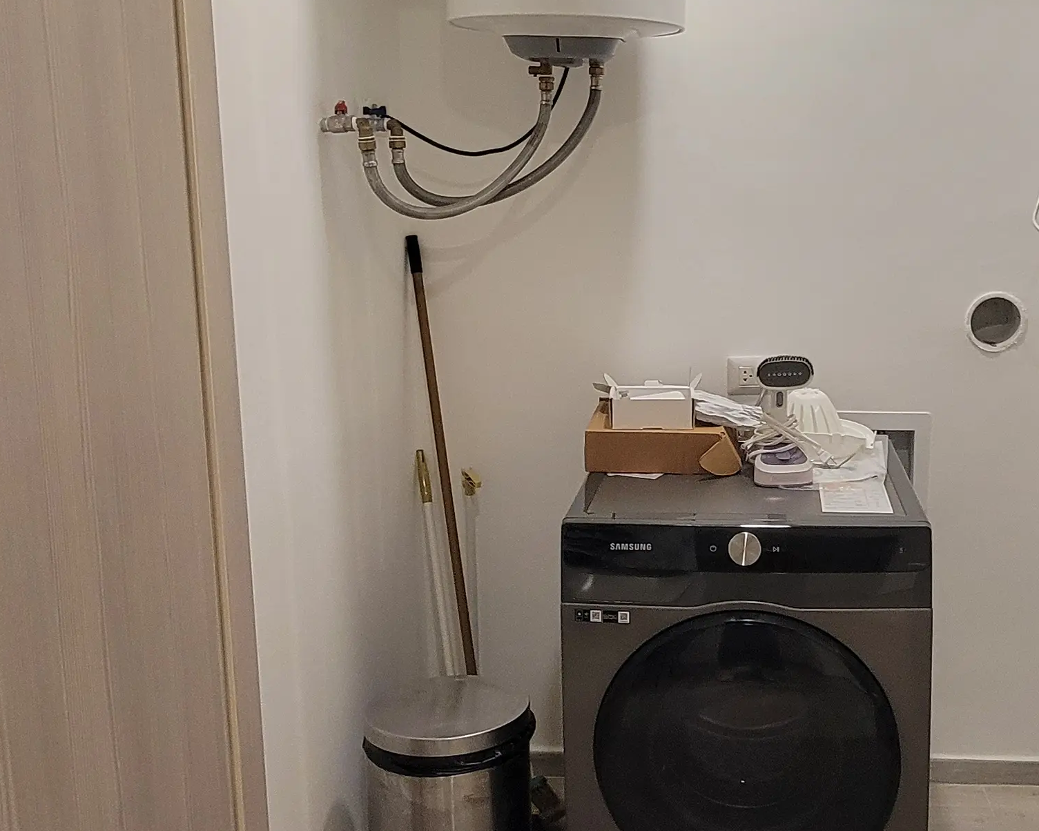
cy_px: 343
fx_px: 1046
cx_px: 688
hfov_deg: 51.9
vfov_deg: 43.2
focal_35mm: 34
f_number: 2.2
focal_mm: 2.2
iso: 320
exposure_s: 1/60
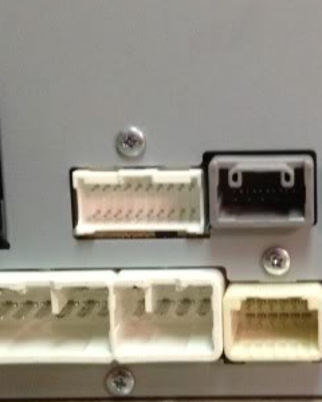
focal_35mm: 91
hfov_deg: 16.6
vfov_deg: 21.0
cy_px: 177
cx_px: 297
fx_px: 1084
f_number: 2.4
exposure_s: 1/20
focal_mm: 4.3
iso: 200
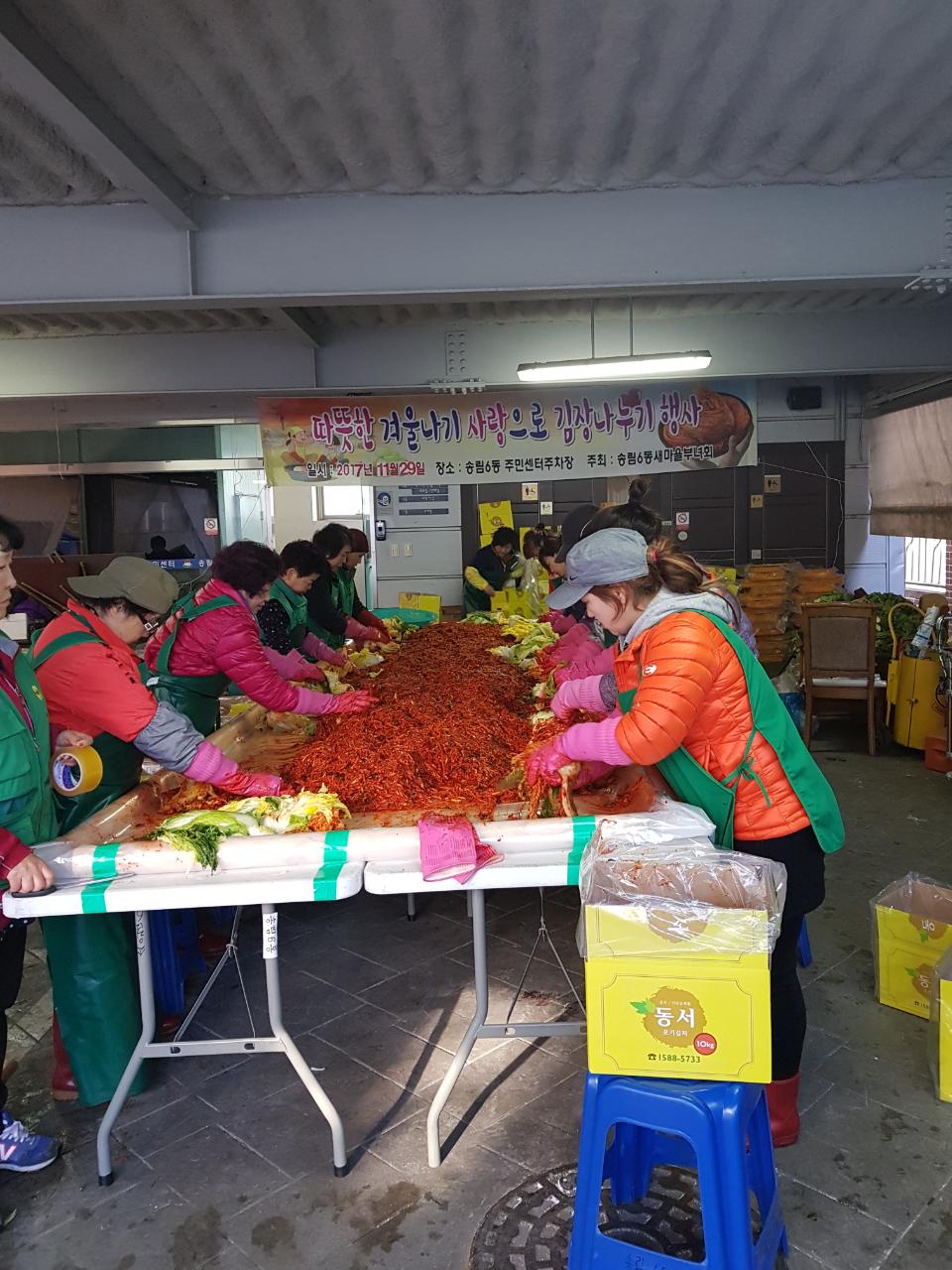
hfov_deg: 53.1
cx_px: 476
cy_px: 635
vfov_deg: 67.3
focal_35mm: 26
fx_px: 953
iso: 160
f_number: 1.7
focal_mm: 4.2
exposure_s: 1/60.2
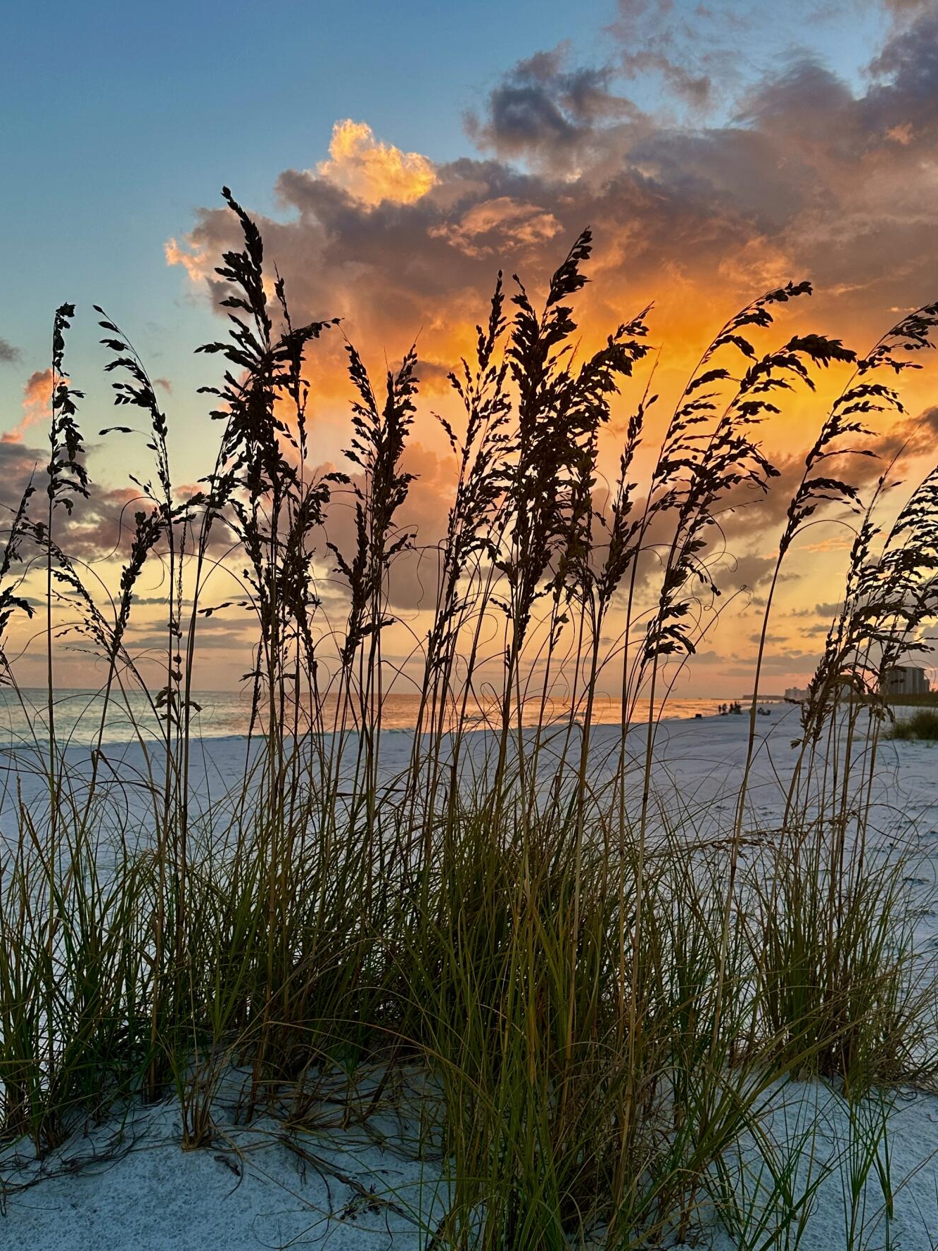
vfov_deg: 65.3
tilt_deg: +2.2
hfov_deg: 51.3
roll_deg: -1.7
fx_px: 976
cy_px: 659
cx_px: 484
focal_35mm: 27
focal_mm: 6.86
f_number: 1.78
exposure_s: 1/426
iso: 80
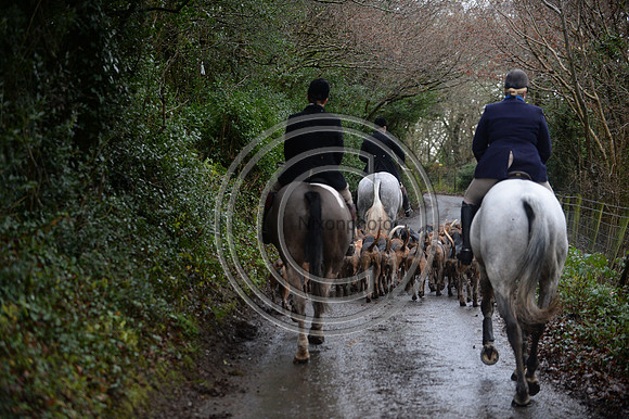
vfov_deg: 16.6
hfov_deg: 24.8
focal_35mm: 82
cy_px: 210
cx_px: 314
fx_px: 1432
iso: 1600
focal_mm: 82
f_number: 2.8
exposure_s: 1/800
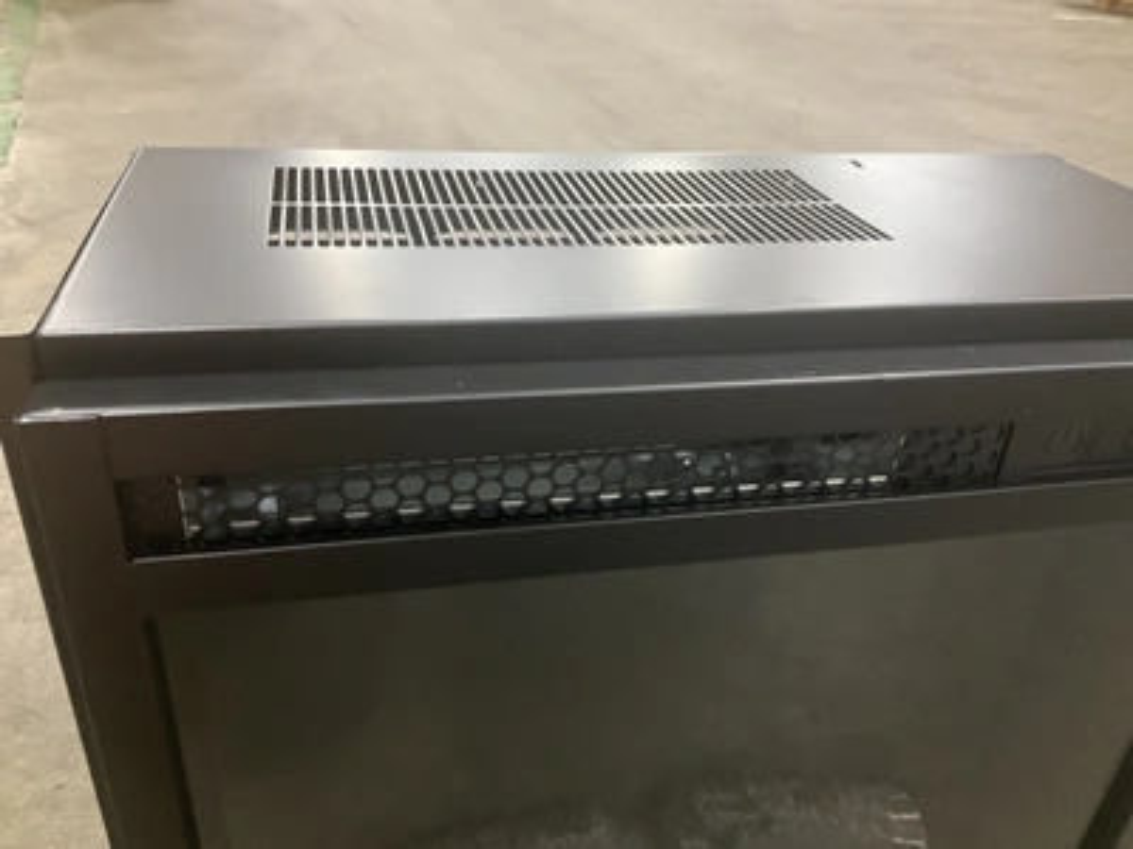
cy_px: 424
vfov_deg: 48.2
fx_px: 949
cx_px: 566
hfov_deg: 61.7
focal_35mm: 29
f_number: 1.8
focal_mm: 3
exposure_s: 1/30
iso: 400
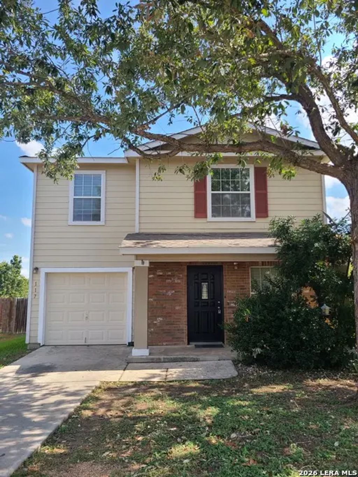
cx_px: 179
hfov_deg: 53.1
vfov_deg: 67.3
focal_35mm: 26
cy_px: 238
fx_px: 358
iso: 40
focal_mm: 5.4
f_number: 1.8
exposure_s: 1/1073
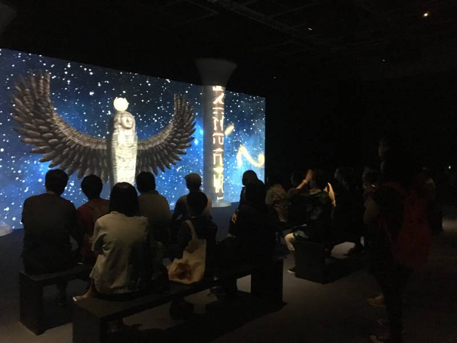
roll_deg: -0.8
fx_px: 383
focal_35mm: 29
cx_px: 228
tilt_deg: -2.5
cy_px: 172
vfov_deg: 48.2
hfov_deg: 61.7
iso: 1250
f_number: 2.2
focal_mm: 4.15
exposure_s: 1/17
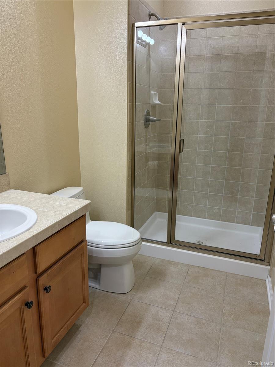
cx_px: 138
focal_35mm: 26
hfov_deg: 53.1
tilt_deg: -14.9
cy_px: 184
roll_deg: -0.8
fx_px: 275
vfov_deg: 67.3
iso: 125
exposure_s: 1/141
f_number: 1.6
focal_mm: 5.96
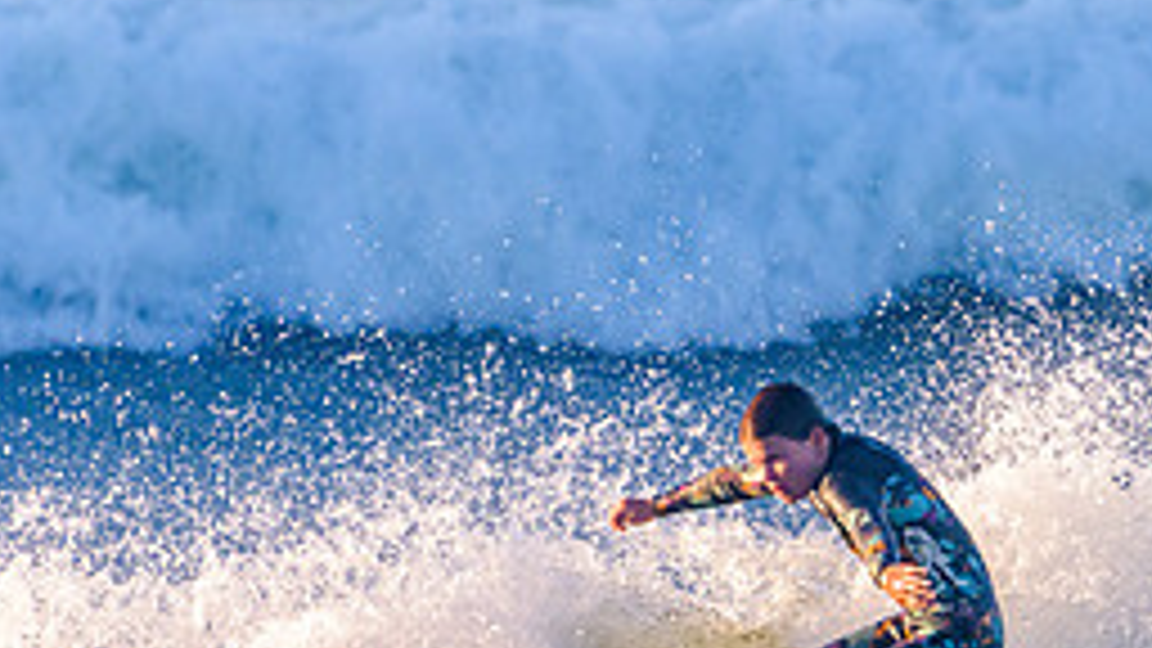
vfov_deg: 0.8
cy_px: 835
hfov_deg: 1.5
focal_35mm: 1441
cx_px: 823
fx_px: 44017
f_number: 5.6
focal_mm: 500
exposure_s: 1/2000
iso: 640
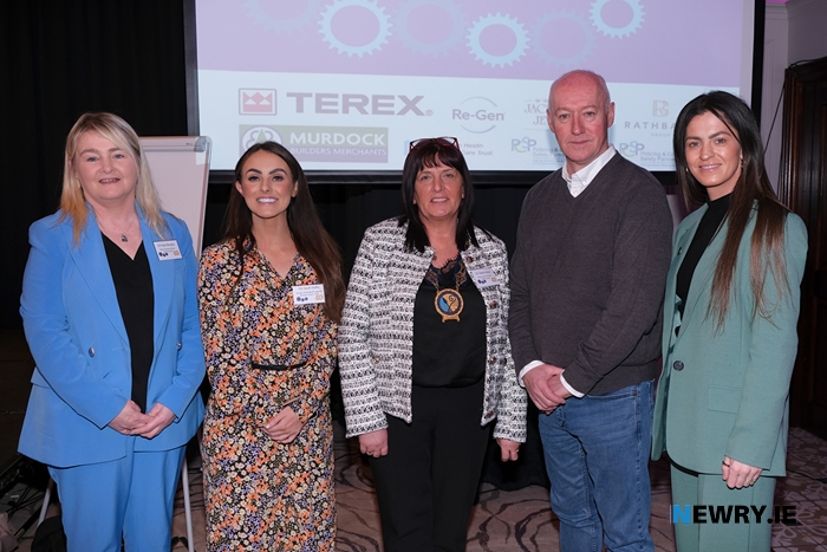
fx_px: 758
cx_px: 414
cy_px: 276
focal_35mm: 33
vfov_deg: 40.0
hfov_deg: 57.2
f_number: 4.5
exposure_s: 1/125
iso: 800
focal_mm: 22.3
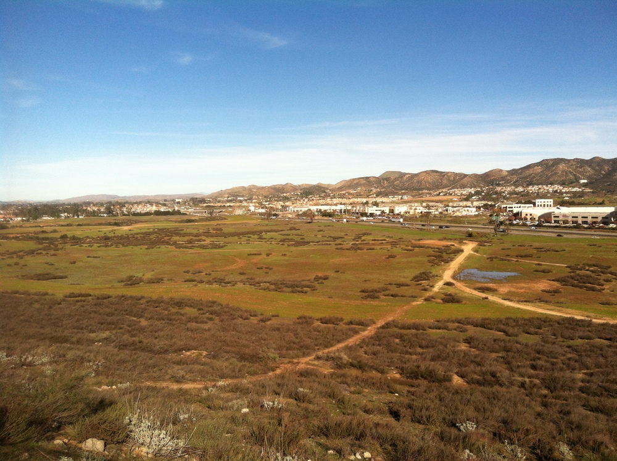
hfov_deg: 52.7
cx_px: 308
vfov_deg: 40.6
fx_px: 623
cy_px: 230
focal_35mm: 35
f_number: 2.8
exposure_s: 1/1667
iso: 80
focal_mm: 3.85
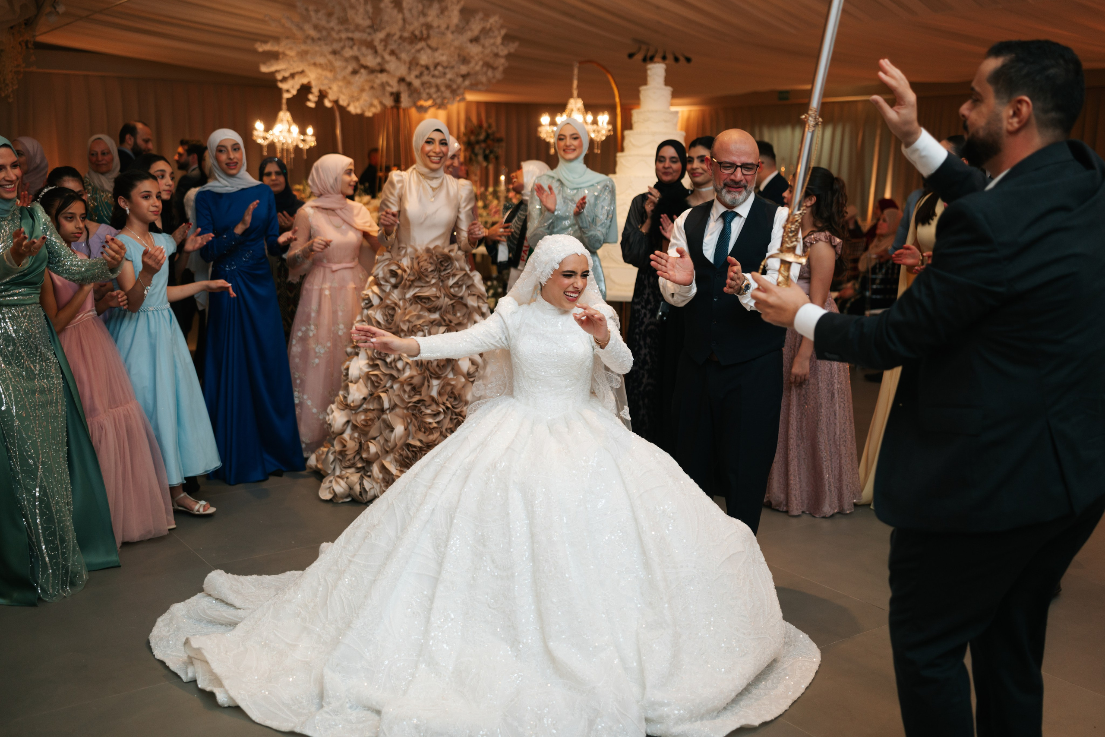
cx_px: 552
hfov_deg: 54.3
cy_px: 368
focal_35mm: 35
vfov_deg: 37.8
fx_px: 1076
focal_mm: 35
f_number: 2
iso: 500
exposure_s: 1/160
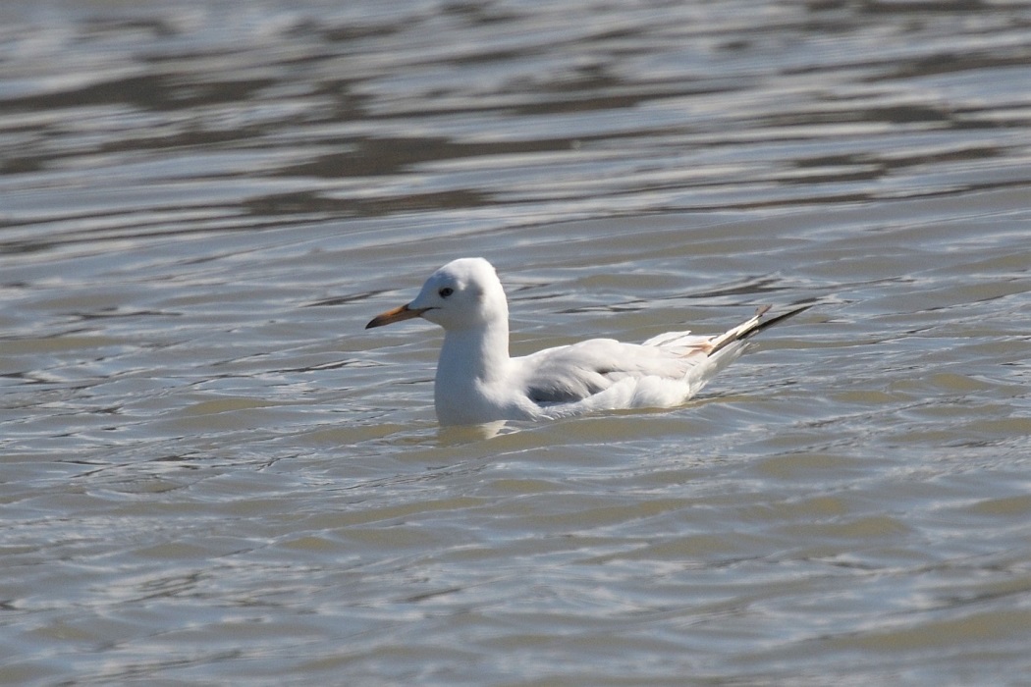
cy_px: 344
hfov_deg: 3.3
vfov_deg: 2.2
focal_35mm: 630
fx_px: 18041
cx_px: 516
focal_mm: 420
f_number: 5.6
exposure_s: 1/2000
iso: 200
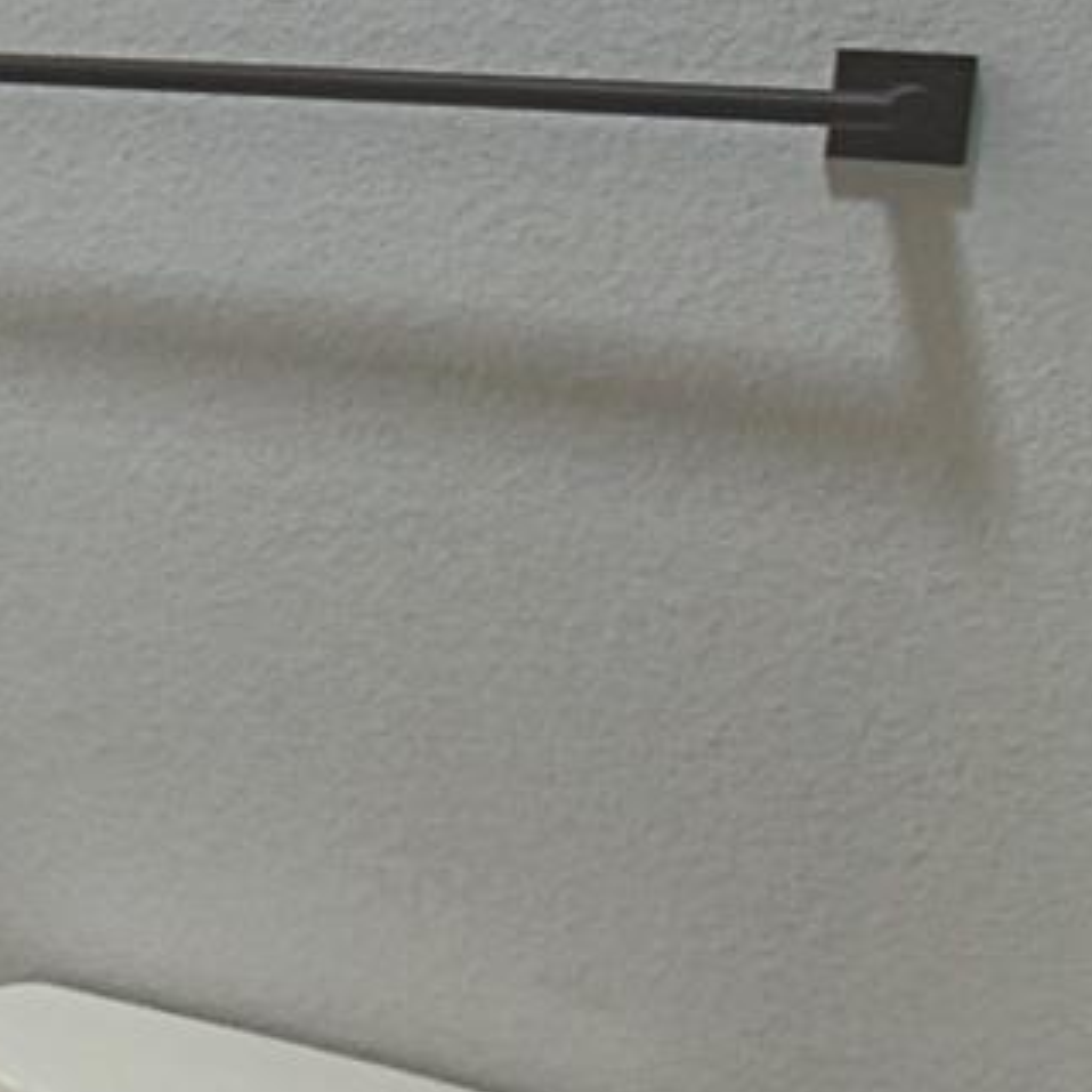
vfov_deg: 26.3
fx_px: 2284
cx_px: -1126
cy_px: 178
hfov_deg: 17.9
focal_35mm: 64
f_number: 4.5
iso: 360
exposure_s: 1/125
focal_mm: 10
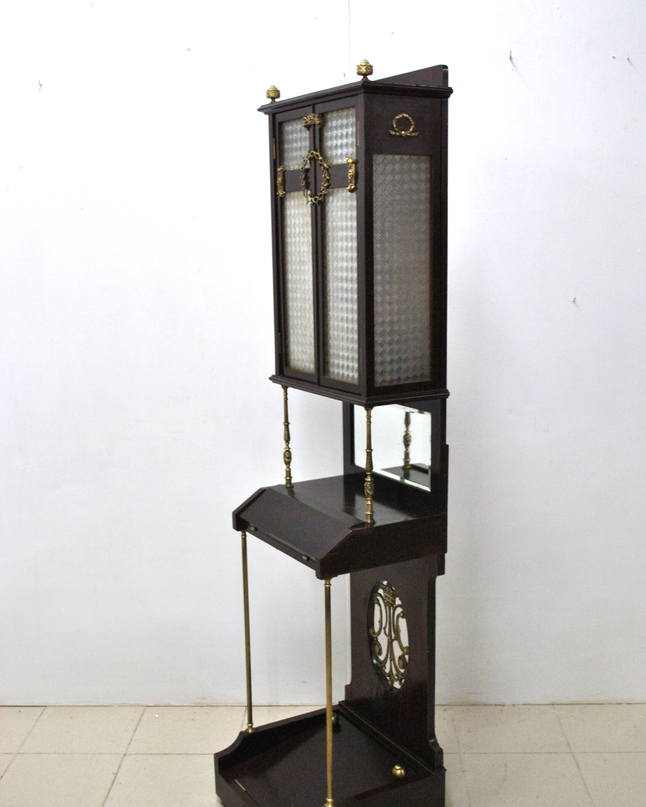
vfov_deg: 44.7
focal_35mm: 41
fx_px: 980
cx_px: 327
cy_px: 435
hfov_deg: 36.5
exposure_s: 1/60
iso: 400
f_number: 4
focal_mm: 24
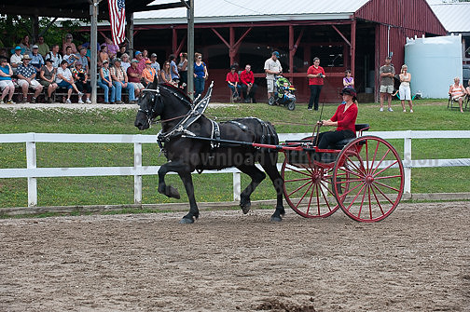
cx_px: 235
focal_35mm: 116
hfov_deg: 17.7
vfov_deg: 11.8
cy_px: 156
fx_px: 1513
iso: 900
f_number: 5.6
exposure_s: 1/1000
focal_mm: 116
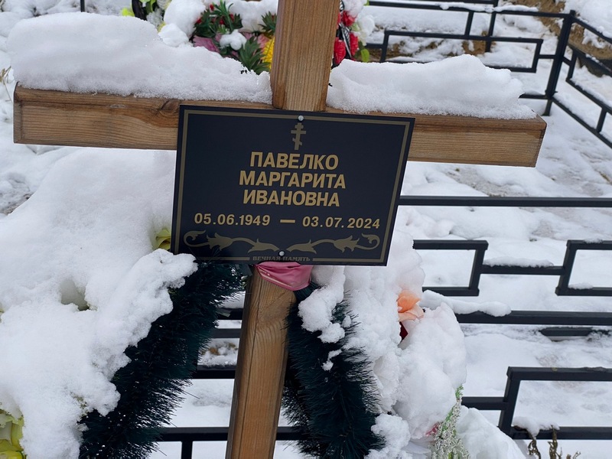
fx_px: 919
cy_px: 230
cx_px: 306
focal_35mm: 52
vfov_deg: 28.0
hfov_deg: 36.8
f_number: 2
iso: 20
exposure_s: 1/157
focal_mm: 6
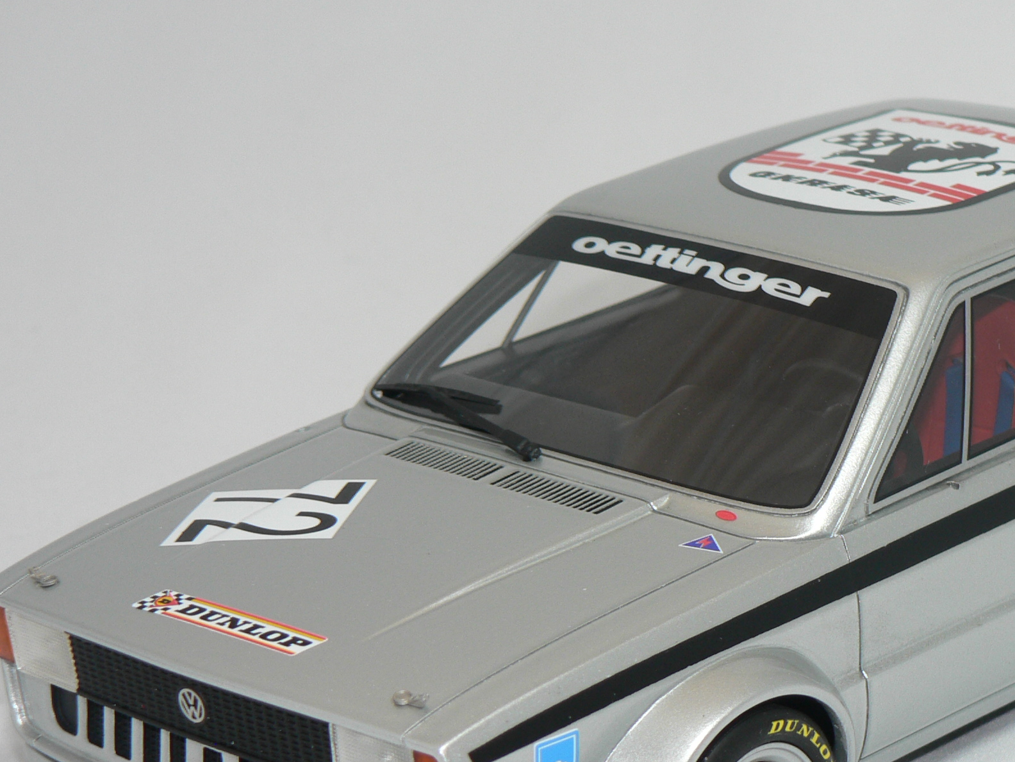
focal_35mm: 139
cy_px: 519
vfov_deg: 10.7
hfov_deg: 14.1
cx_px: 743
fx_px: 4076
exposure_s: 1/60
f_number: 3.2
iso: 80
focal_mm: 14.3
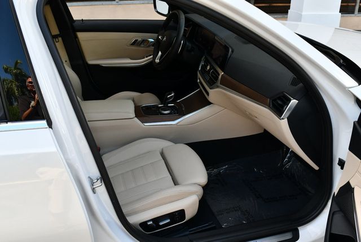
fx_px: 361
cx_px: 180
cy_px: 121
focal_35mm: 36
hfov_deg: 53.1
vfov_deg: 36.9
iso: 280
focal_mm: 18
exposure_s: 1/250
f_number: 5.6
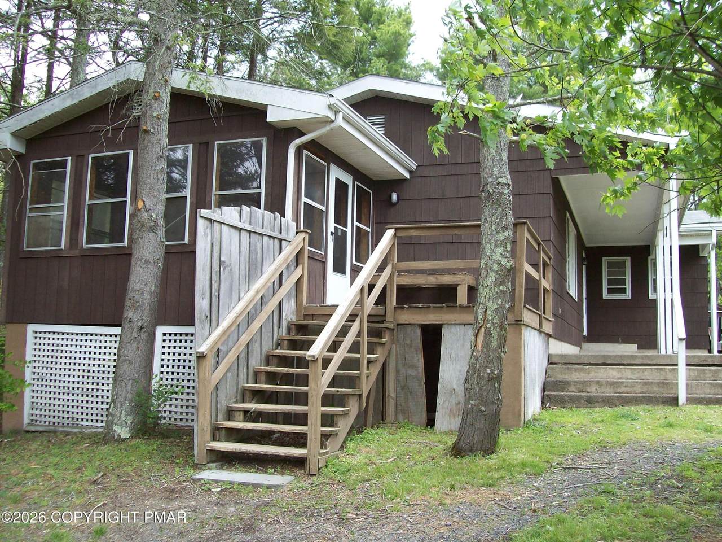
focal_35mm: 36
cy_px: 271
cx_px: 361
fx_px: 751
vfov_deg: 39.7
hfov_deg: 51.4
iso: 80
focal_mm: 6
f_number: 2.7
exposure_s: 1/160
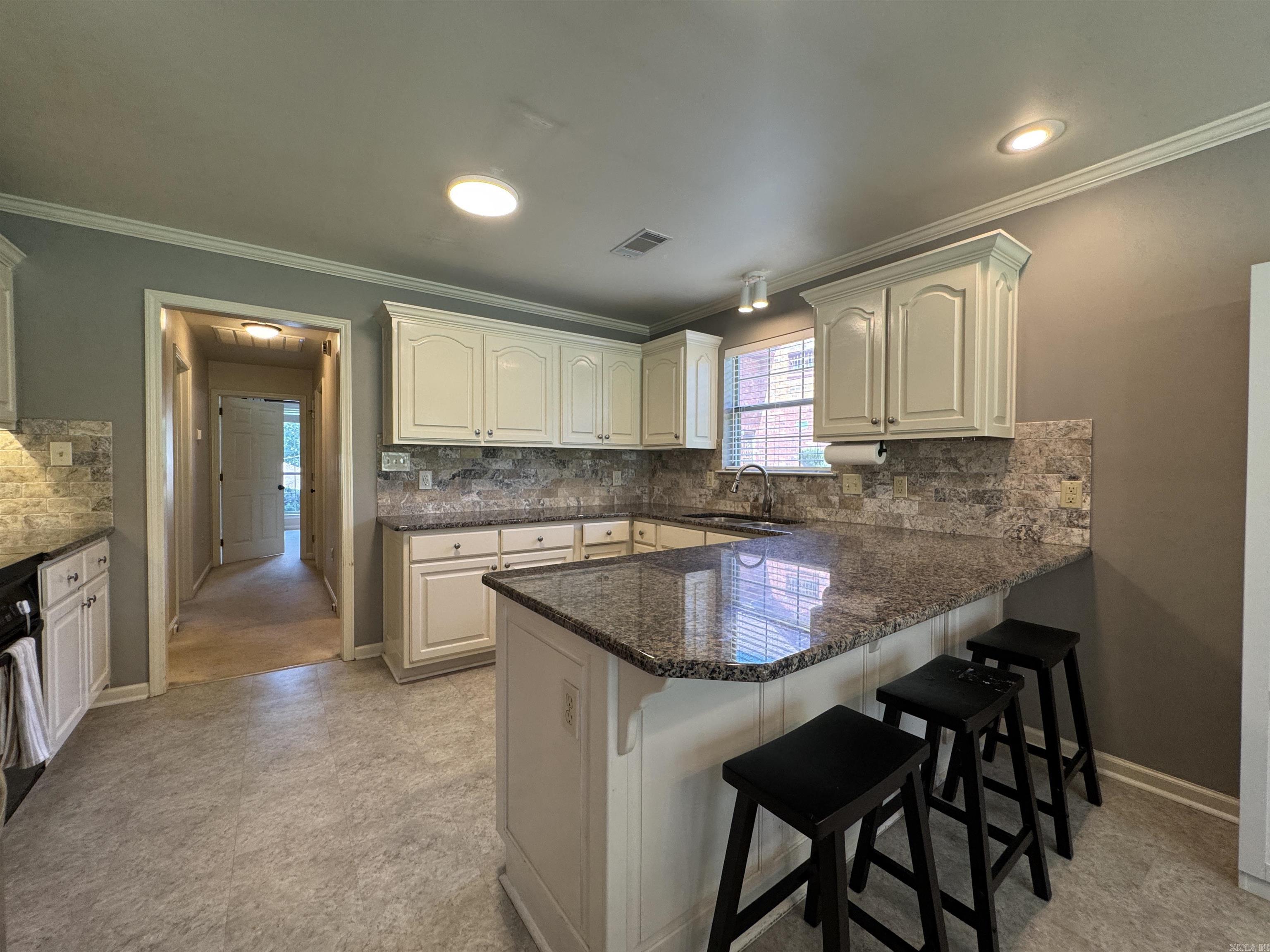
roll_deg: +0.0
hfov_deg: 102.1
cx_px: 635
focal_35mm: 14
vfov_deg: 85.7
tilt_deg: -2.1
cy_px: 476
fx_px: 514
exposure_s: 1/120
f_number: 2.2
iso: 200
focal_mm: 2.22
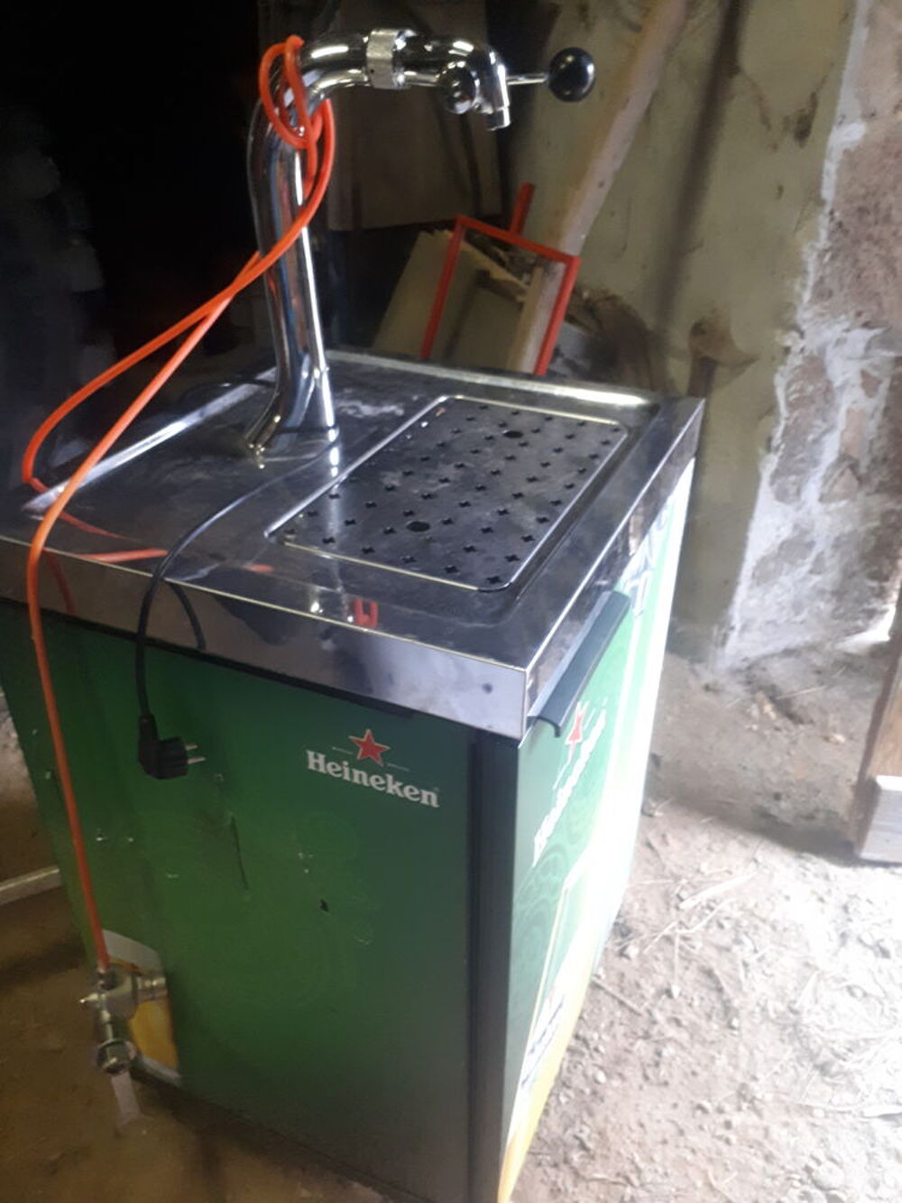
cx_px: 451
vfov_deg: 65.3
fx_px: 938
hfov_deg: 51.4
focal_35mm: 27
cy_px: 602
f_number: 1.9
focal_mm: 3.6
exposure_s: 1/17
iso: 400
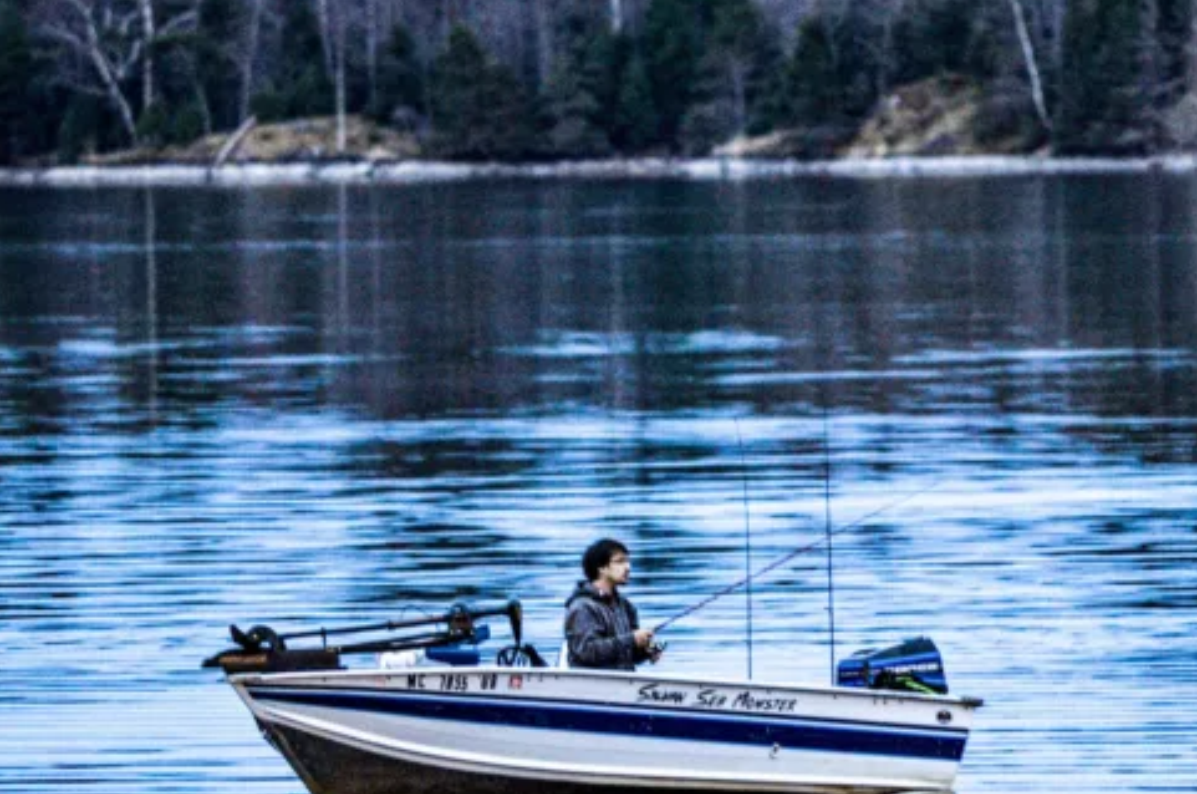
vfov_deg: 1.9
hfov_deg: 2.9
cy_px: 398
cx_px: 857
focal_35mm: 706
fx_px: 23435
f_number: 4
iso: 800
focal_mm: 300
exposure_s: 1/60
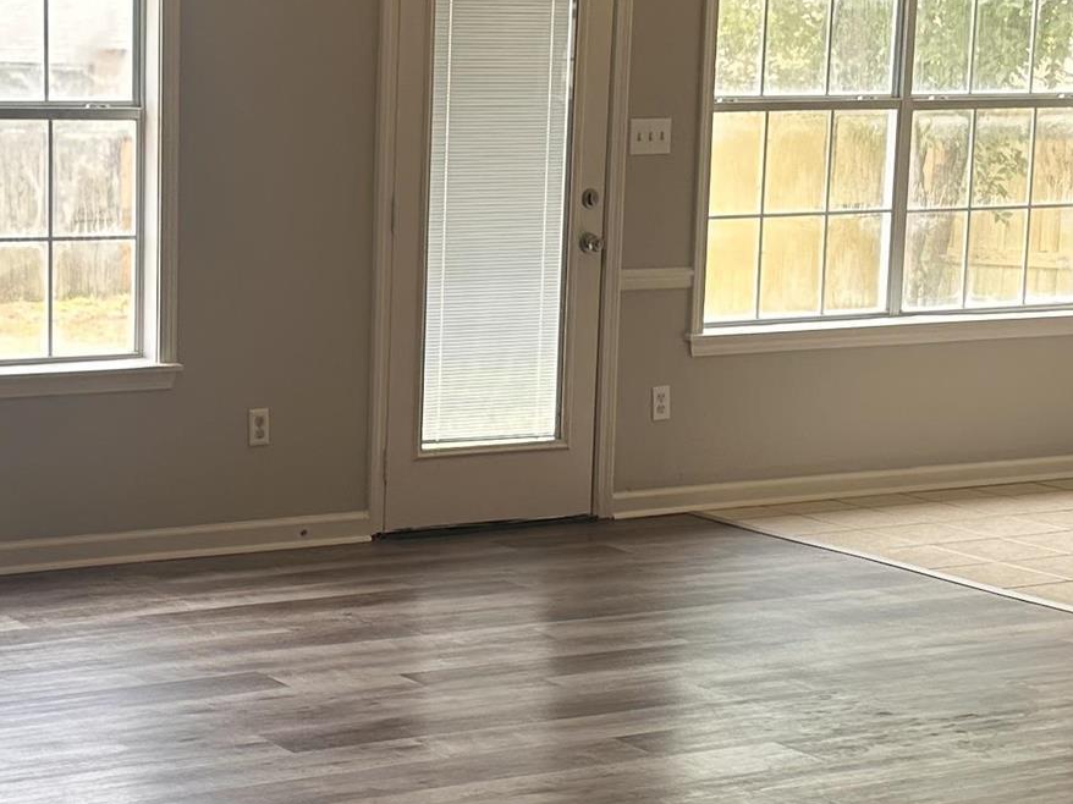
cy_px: 485
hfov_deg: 22.9
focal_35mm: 84
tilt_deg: -9.5
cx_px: 176
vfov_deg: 17.5
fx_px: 2603
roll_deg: -0.4
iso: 80
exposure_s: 1/383
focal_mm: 6.86
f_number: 1.78
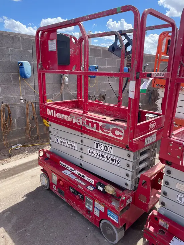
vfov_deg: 67.3
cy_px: 122
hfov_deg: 53.1
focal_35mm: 26
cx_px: 92
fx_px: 184
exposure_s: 1/1261
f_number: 1.6
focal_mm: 4.2
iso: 32
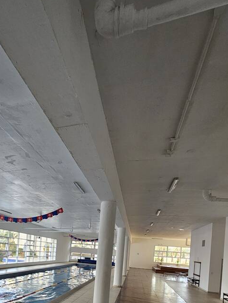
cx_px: 53
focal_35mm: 22
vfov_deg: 67.7
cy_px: 250
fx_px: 193
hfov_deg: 57.6
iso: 100
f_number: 2.2
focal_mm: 2.2
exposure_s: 1/60
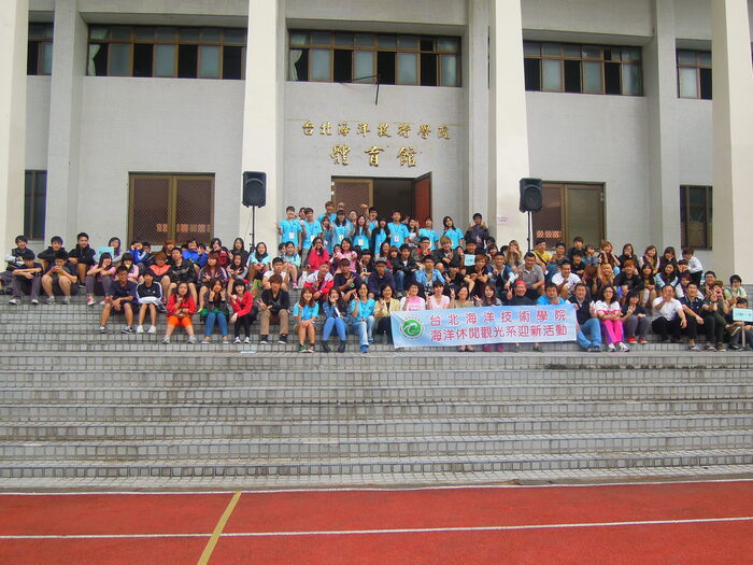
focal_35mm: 31
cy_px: 282
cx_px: 376
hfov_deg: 58.4
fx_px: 674
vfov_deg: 45.4
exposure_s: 1/250
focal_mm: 5.5
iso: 160
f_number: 3
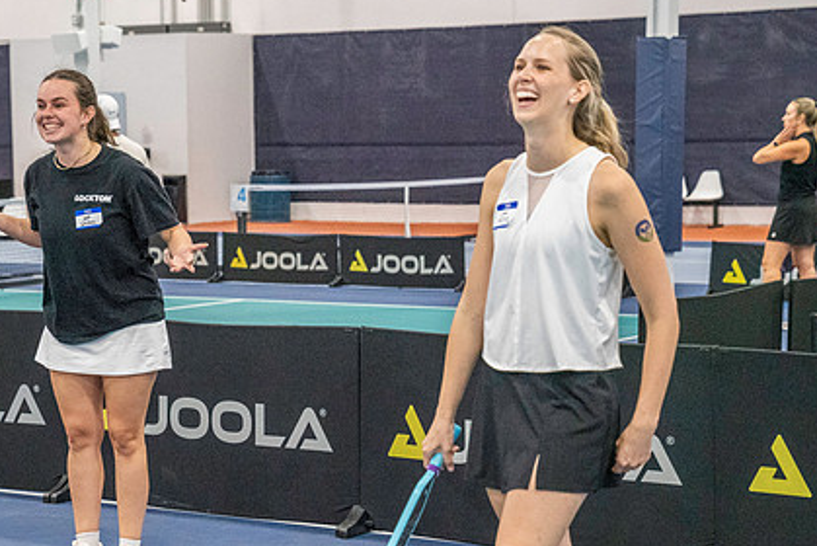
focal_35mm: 98
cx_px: 243
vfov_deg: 14.0
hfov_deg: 20.7
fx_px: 2226
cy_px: 359
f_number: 4
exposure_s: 1/800
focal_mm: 59
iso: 10000
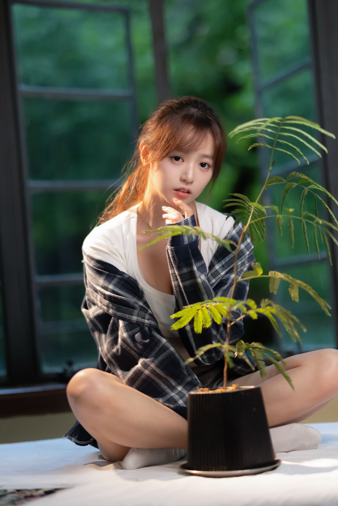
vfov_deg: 23.9
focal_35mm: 85
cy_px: 253
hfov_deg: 16.1
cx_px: 169
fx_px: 1197
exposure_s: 1/100
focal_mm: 85
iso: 800
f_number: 1.4
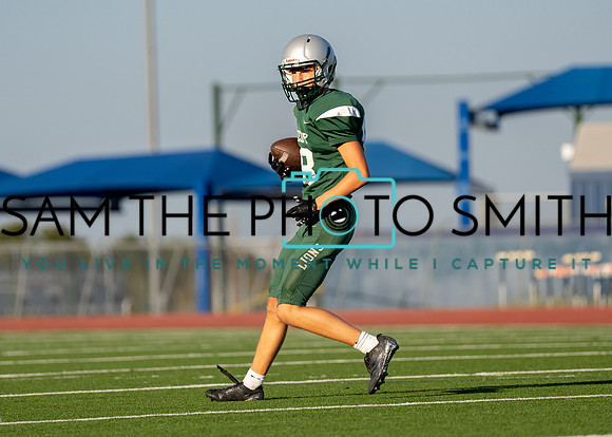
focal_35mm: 356
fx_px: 6184
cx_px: 271
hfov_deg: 5.7
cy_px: 178
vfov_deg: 4.0
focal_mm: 200
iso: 200
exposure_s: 1/3200
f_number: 2.8
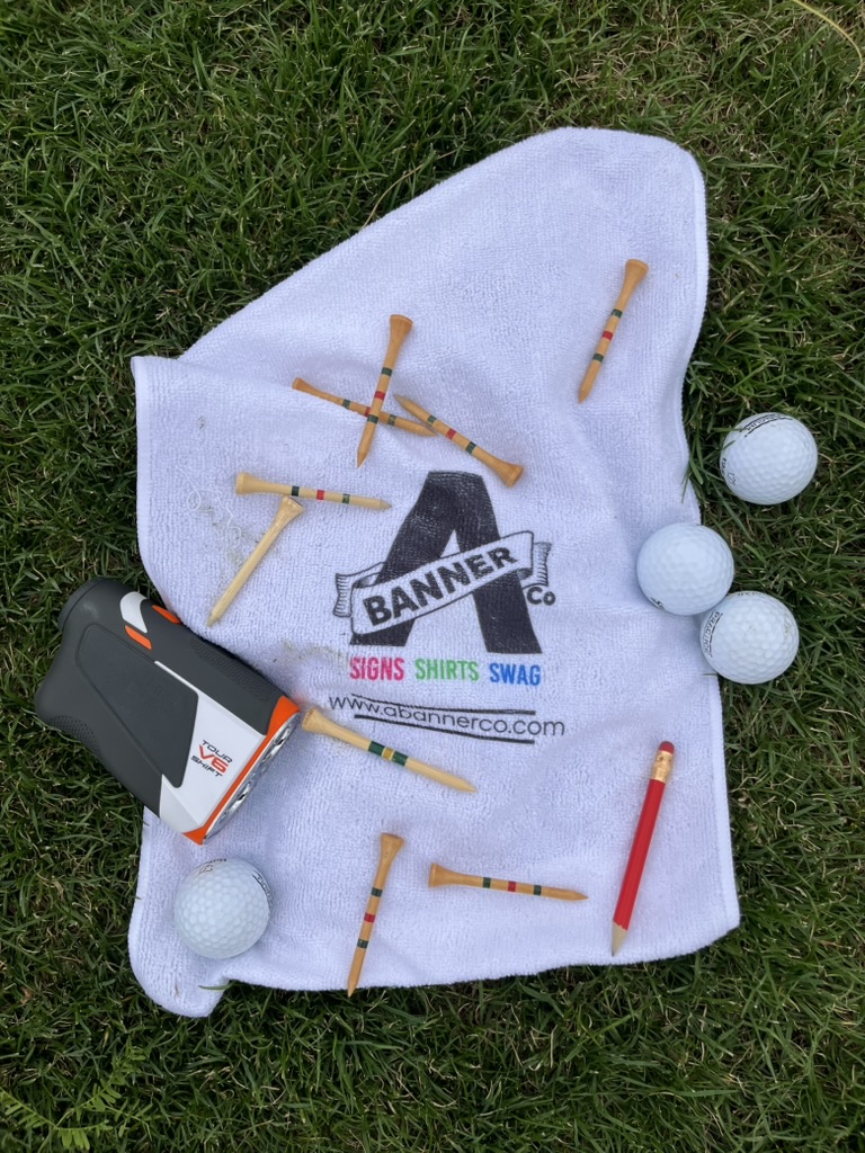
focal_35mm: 26
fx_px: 866
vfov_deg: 67.3
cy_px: 576
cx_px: 432
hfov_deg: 53.1
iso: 50
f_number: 1.6
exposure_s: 1/4149
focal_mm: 5.1
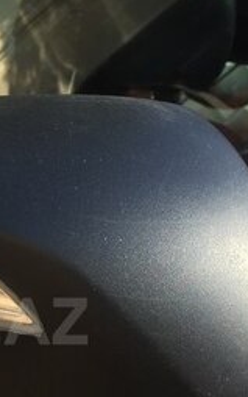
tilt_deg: -21.4
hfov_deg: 15.6
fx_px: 864
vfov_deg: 25.4
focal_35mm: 80
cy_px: 321
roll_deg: +0.1
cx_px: -72
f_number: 2.2
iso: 32
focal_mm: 4.15
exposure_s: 1/471
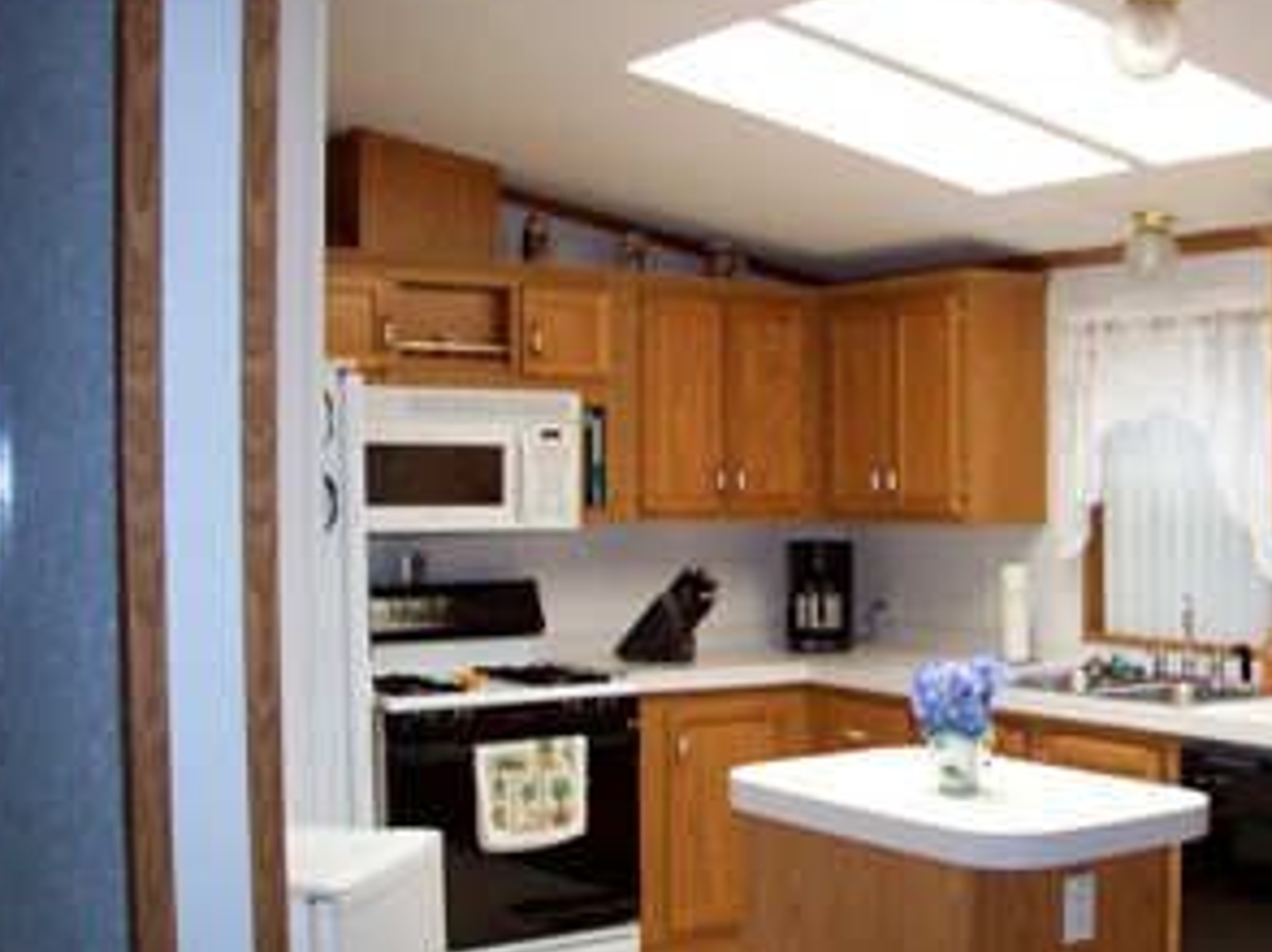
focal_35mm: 49
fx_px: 1799
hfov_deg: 38.7
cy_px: 515
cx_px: 800
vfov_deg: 29.6
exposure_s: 1/111
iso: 140
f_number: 2.7
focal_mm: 6
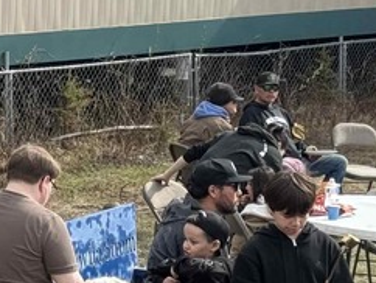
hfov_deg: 9.2
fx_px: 2207
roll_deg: -1.7
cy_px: 135
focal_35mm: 203
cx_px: -348
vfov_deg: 7.3
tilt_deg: -8.6
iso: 64
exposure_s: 1/1923
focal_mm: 6.76
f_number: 1.78
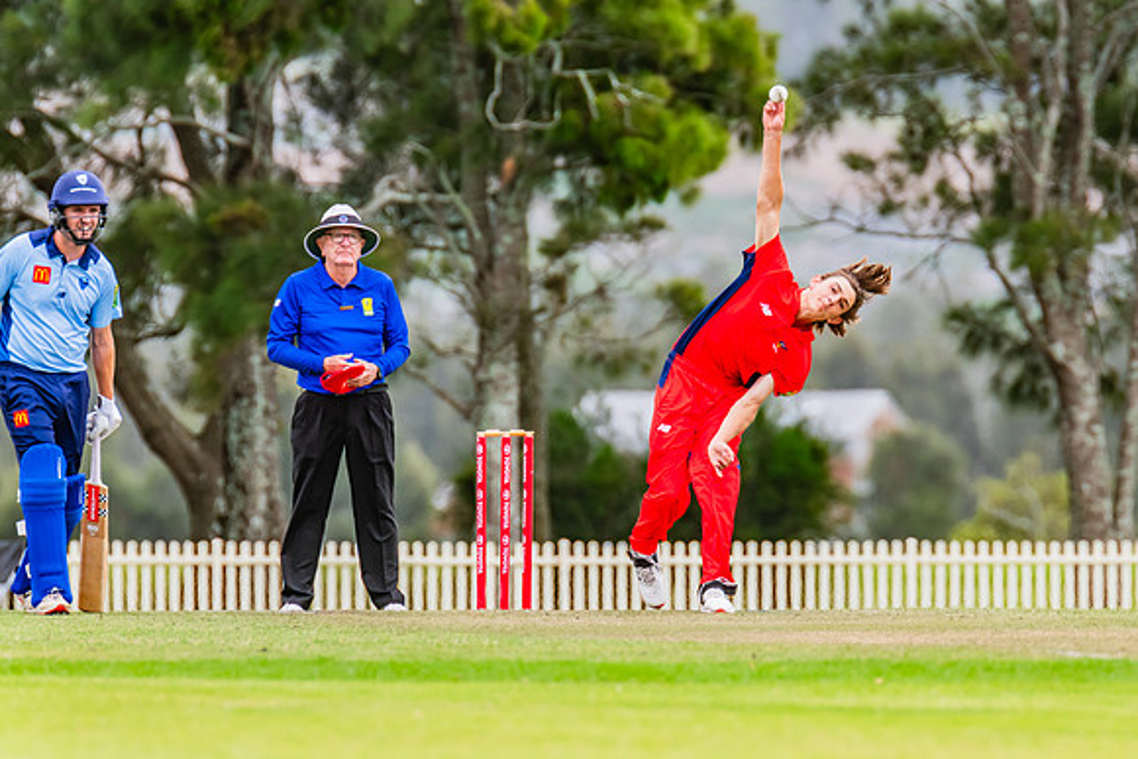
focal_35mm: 717
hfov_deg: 2.9
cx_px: 672
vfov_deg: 1.9
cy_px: 376
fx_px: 22654
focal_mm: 600
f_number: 8
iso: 800
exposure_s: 1/1250
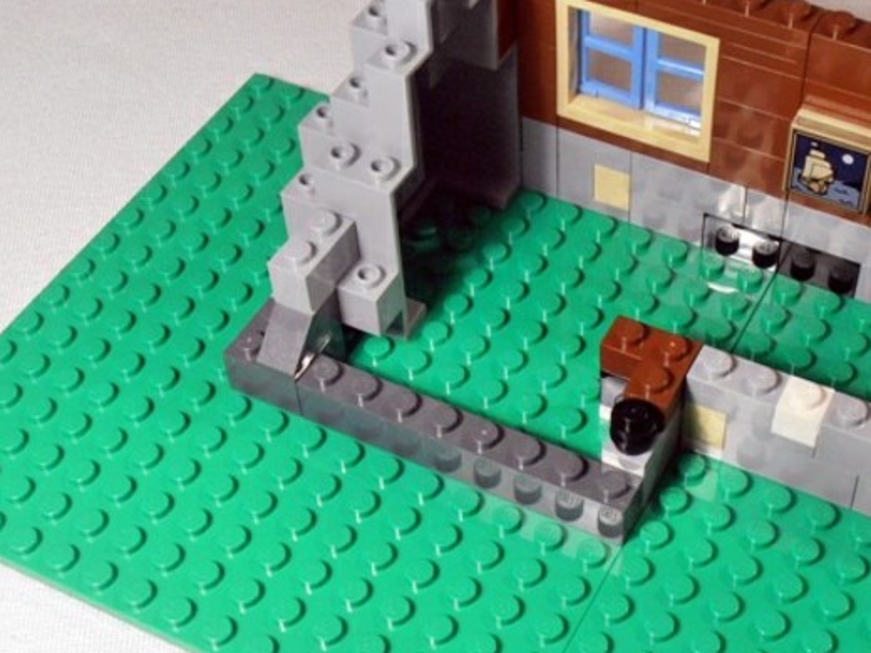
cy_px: 371
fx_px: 1610
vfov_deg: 22.9
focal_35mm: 64
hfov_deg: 30.1
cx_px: 553
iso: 125
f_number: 3.9
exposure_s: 1/30
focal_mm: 6.61
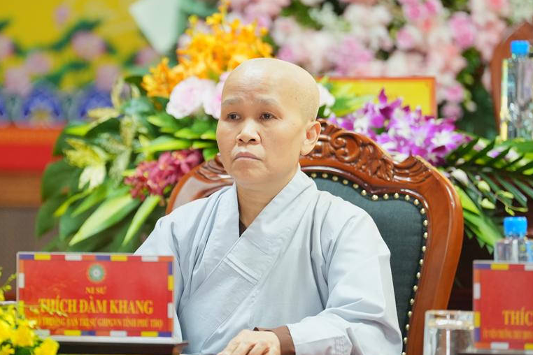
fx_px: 4663
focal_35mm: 315
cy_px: 184
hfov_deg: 6.5
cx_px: 193
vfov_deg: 4.4
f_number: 2.8
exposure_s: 1/125
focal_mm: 200
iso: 4000
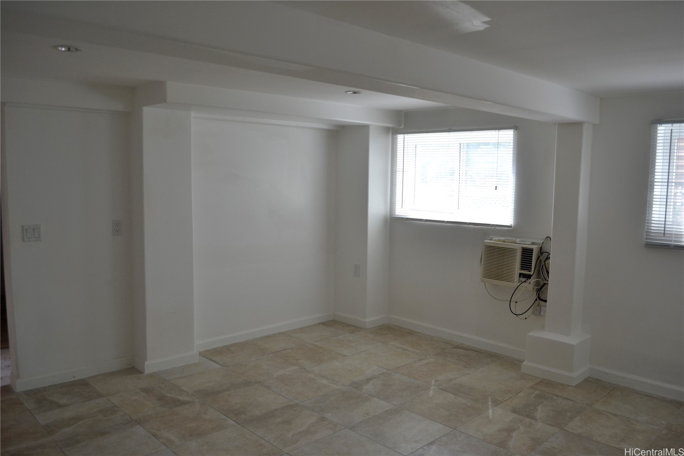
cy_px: 228
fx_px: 513
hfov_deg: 67.4
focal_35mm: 27
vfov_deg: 47.9
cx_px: 342
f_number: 4.5
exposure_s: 1/80
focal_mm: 18
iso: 400
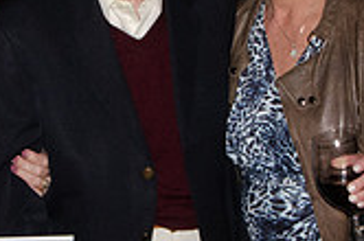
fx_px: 1060
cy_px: 48
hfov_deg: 19.5
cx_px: 132
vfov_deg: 12.9
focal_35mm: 105
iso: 2500
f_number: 22
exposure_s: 1/250
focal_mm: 20
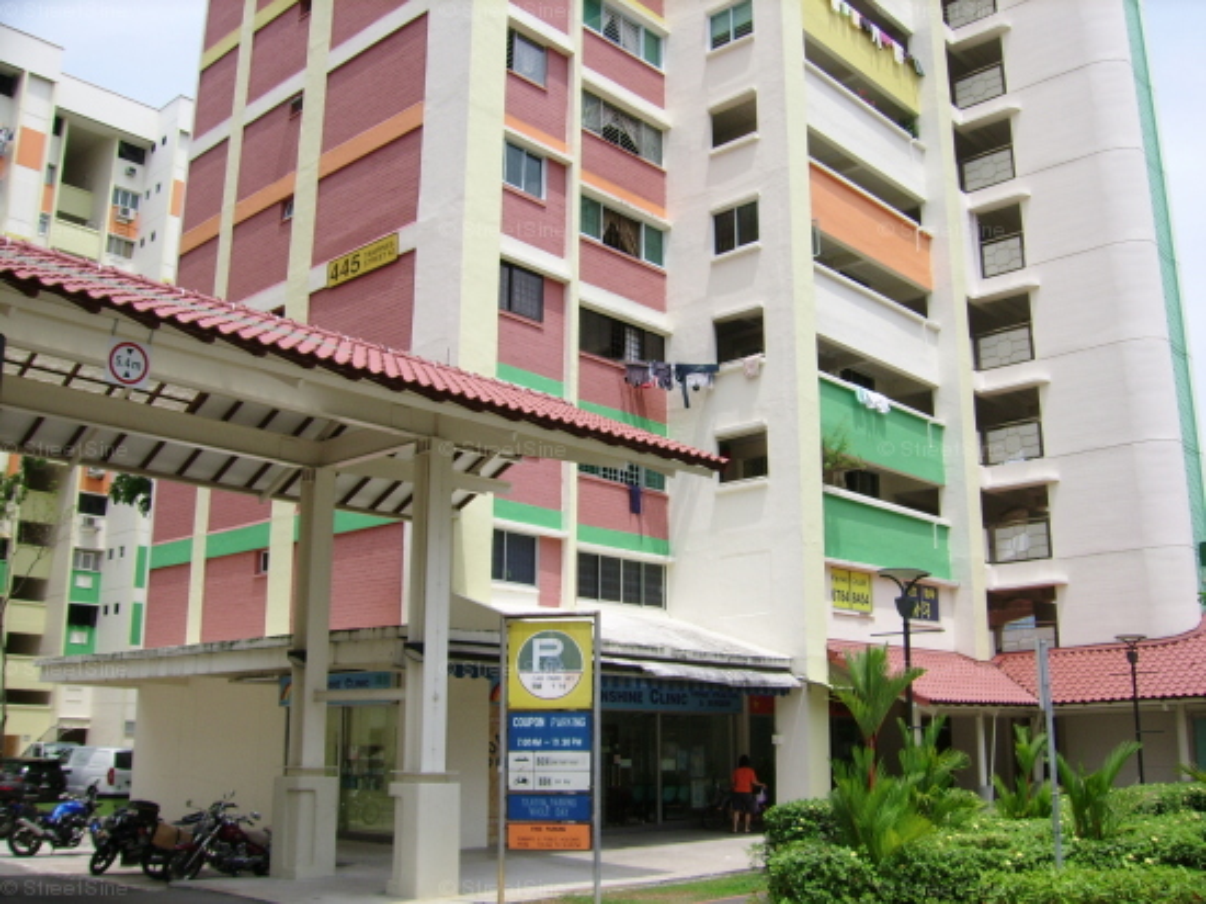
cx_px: 603
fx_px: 1219
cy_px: 452
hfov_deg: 52.6
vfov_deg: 40.7
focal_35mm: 35
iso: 50
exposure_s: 1/385
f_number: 5.8
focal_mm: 5.95
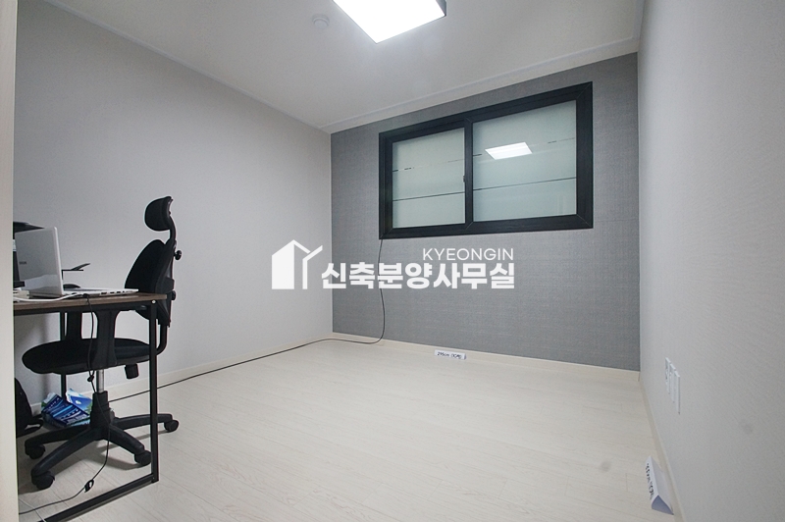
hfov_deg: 100.4
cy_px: 261
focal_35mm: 15
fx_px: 327
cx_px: 392
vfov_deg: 77.2
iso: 800
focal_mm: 10
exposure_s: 1/13
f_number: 9
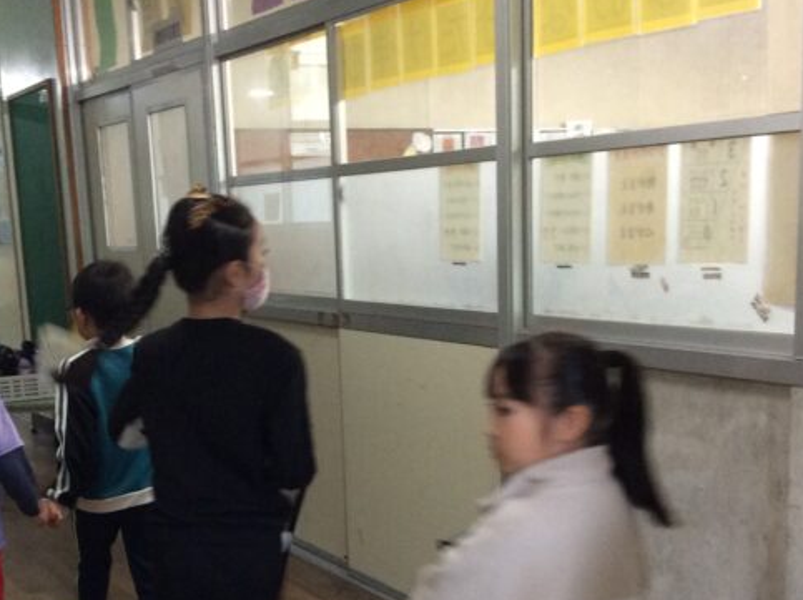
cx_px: 344
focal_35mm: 53
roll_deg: +2.2
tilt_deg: -12.4
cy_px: 450
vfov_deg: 27.1
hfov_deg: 36.1
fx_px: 1228
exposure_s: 1/24
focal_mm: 3.3
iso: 160
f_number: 2.4
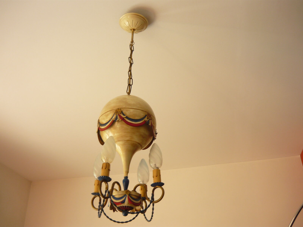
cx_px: 152
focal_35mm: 33
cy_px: 114
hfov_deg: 55.4
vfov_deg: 42.9
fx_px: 289
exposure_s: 1/30
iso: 100
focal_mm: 5.5
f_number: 2.8
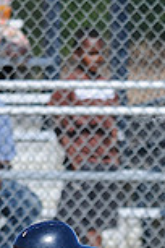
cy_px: 363
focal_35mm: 1323
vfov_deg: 1.6
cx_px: 117
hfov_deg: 1.0
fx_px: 9095
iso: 200
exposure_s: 1/1600
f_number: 4
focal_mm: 300
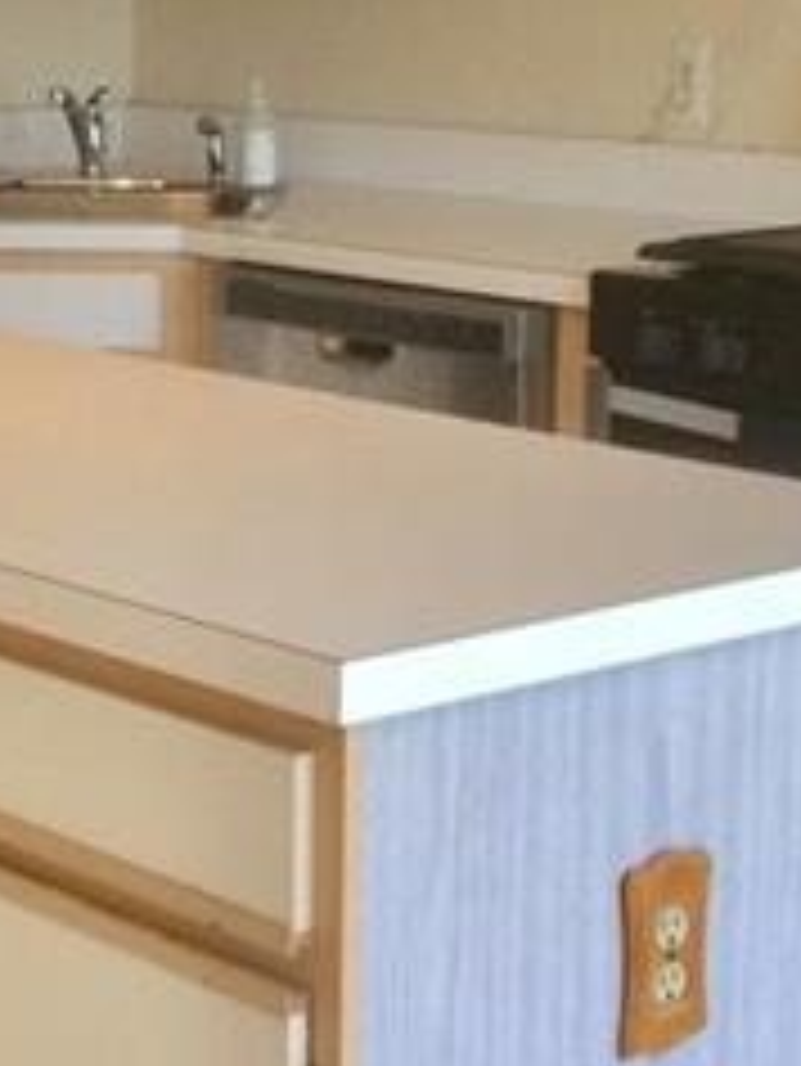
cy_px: 423
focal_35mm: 94
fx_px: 2898
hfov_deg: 15.6
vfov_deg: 20.8
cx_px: 94
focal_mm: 4.15
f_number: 2.2
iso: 50
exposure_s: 1/30
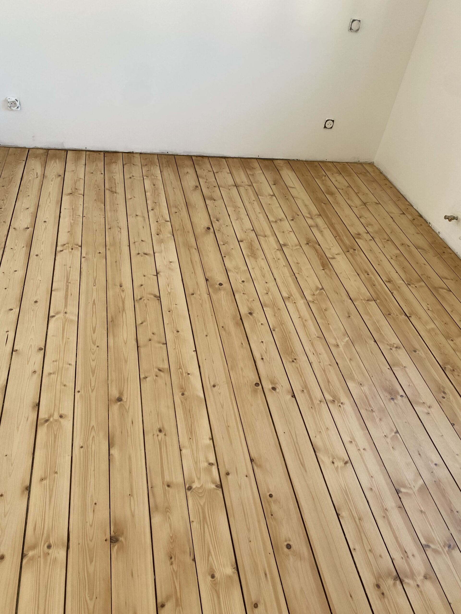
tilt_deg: -41.1
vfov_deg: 67.3
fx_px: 462
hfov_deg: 53.1
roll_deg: -9.0
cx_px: 230
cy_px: 307
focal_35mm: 26
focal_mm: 4.25
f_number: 1.8
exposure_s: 1/122
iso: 64
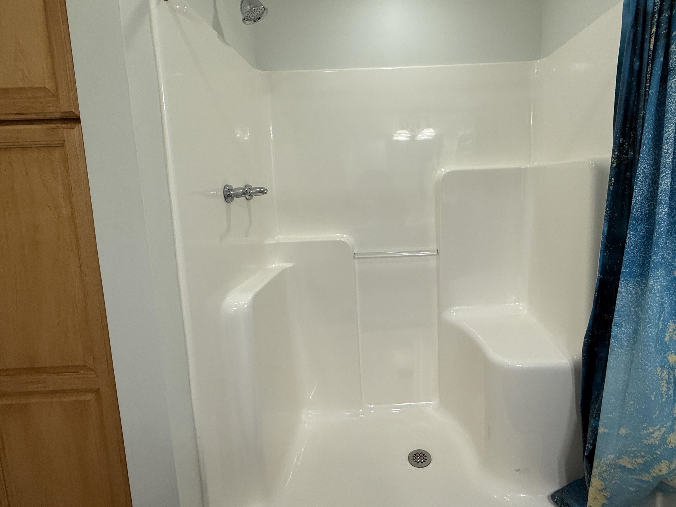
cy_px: 223
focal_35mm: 18
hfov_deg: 87.3
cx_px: 382
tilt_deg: -3.6
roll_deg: +3.6
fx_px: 352
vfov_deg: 71.3
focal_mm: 2.22
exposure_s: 1/120
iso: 125
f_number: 2.2
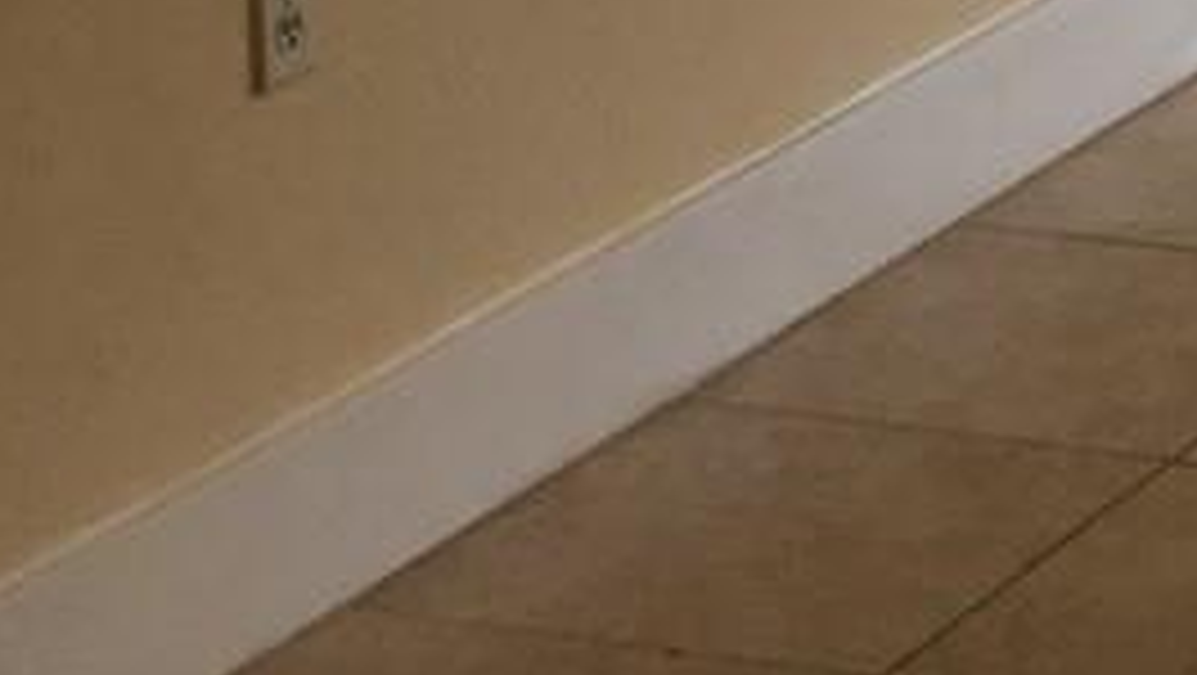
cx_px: 1714
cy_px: -1152
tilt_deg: -5.1
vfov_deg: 6.0
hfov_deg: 11.0
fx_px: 6034
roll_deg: +0.8
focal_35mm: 190
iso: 32
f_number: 2.2
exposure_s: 1/120
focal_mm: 4.15
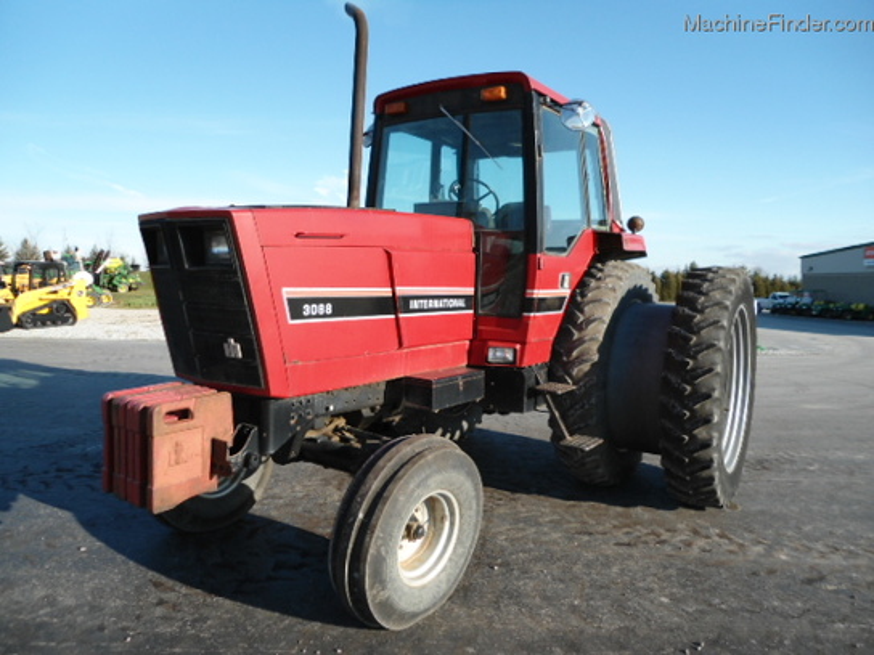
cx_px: 437
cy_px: 328
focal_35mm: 26
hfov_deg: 67.3
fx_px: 656
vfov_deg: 53.1
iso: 80
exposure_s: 1/640
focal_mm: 4.7
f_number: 2.8
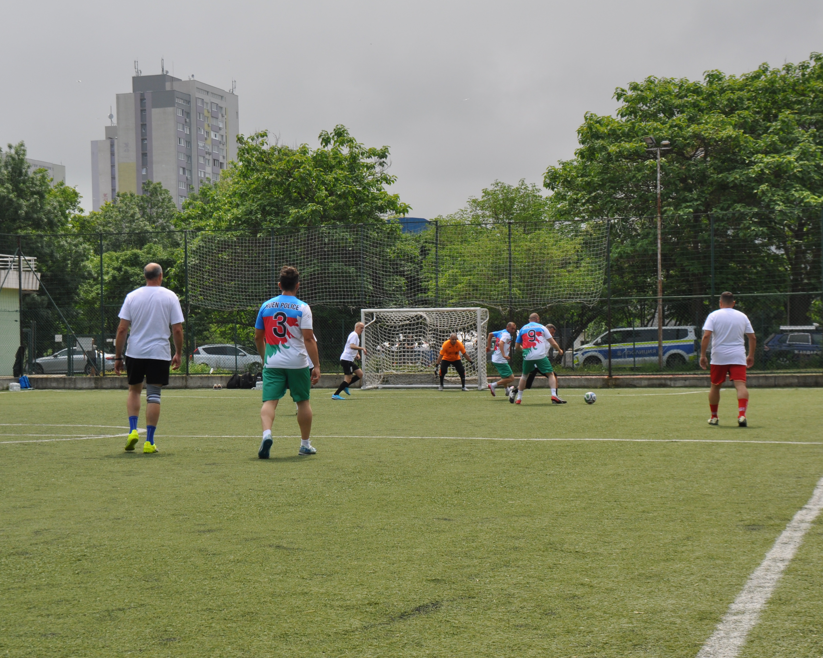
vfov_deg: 22.9
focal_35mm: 67
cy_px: 359
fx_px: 1623
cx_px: 372
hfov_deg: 28.4
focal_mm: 35
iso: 200
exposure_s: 1/320
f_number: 9
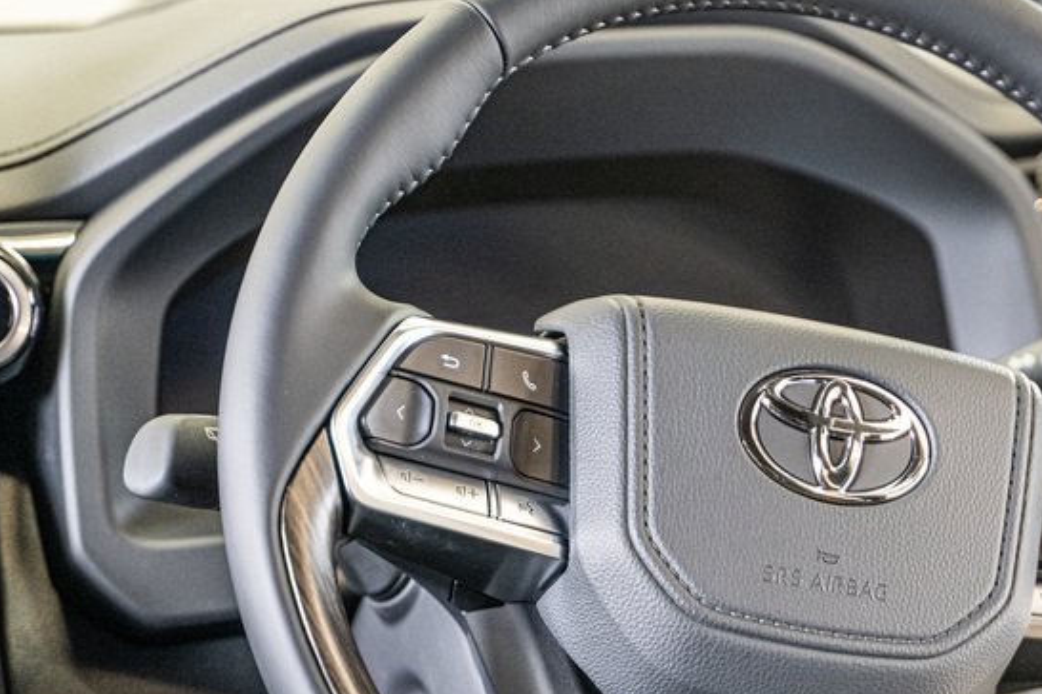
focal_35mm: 120
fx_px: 3473
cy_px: 480
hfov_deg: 16.9
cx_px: 848
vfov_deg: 11.4
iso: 1600
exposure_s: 1/125
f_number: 2.8
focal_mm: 64
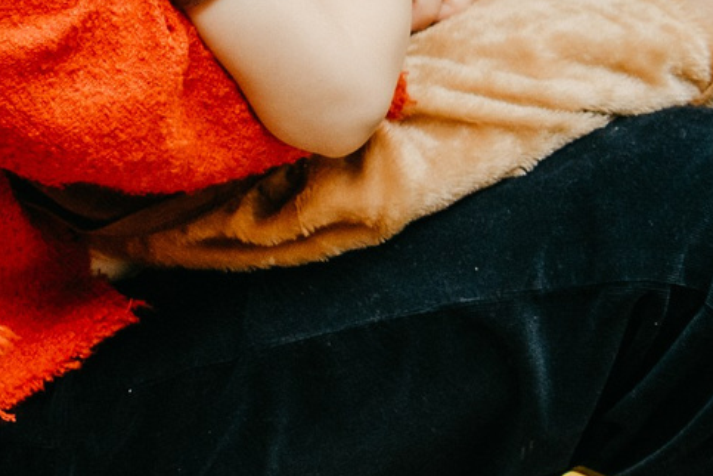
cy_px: -313
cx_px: -1081
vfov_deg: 5.8
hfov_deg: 8.1
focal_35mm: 233
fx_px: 4614
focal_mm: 44
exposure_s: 1/160
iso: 250
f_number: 4
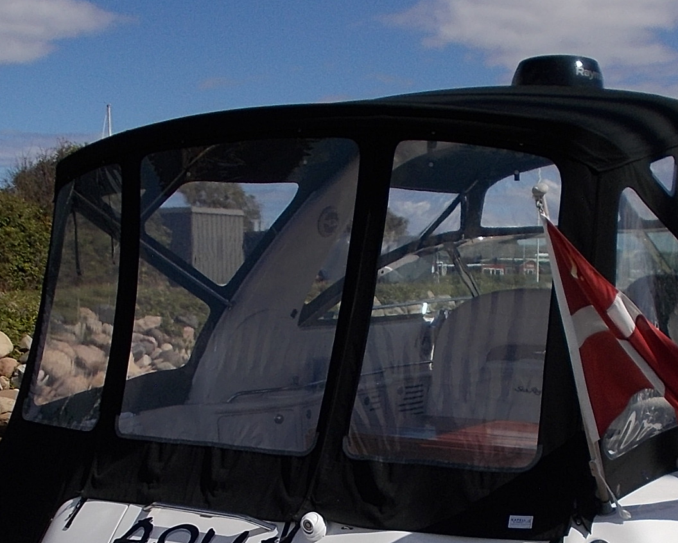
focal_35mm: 63
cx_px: 406
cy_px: 506
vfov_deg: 23.5
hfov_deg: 29.9
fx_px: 1264
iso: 80
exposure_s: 1/400
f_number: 8.6
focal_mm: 5.3
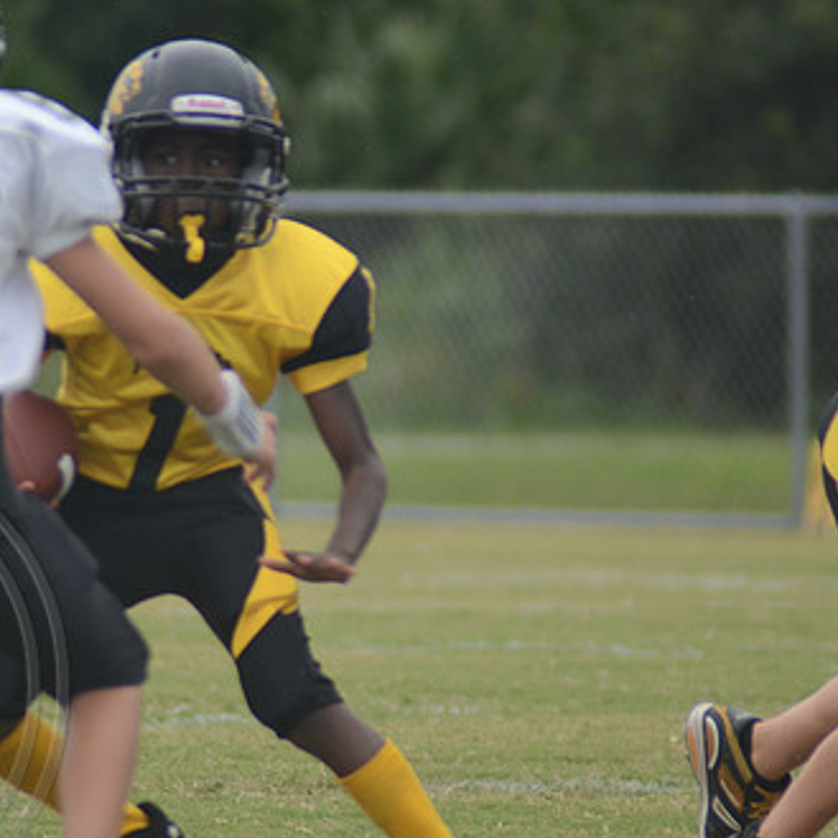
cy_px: 436
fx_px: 24568
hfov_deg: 2.0
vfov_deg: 2.0
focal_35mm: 897
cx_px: 267
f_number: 6.3
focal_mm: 400
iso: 400
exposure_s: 1/800
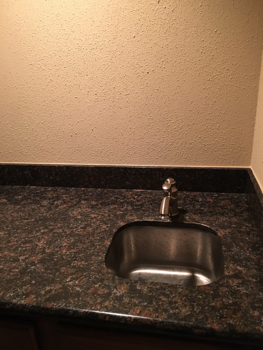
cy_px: 175
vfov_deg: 61.7
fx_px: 294
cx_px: 132
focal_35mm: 29
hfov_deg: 48.2
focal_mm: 4.15
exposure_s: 1/17
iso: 200
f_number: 2.2
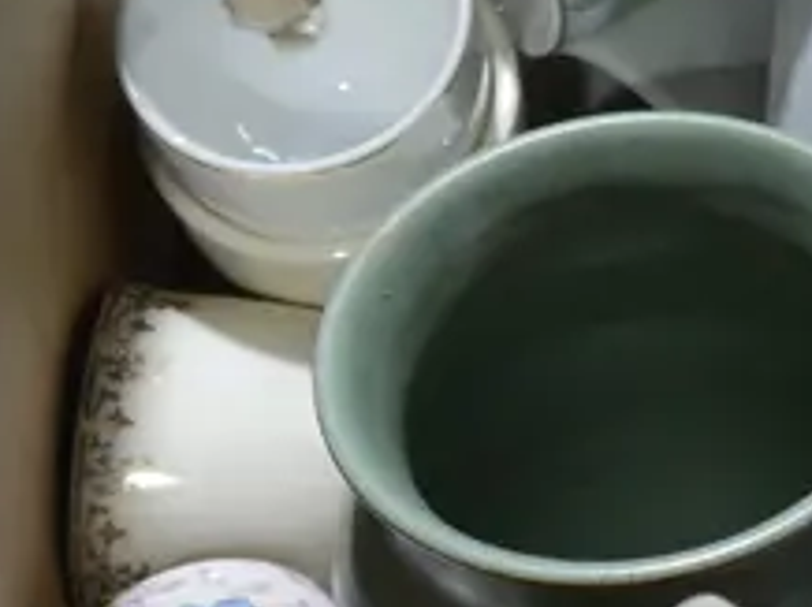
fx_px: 3749
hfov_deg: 11.6
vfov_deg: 9.3
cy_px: 363
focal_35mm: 160
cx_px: 1352
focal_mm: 17
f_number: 5
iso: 320
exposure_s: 1/60
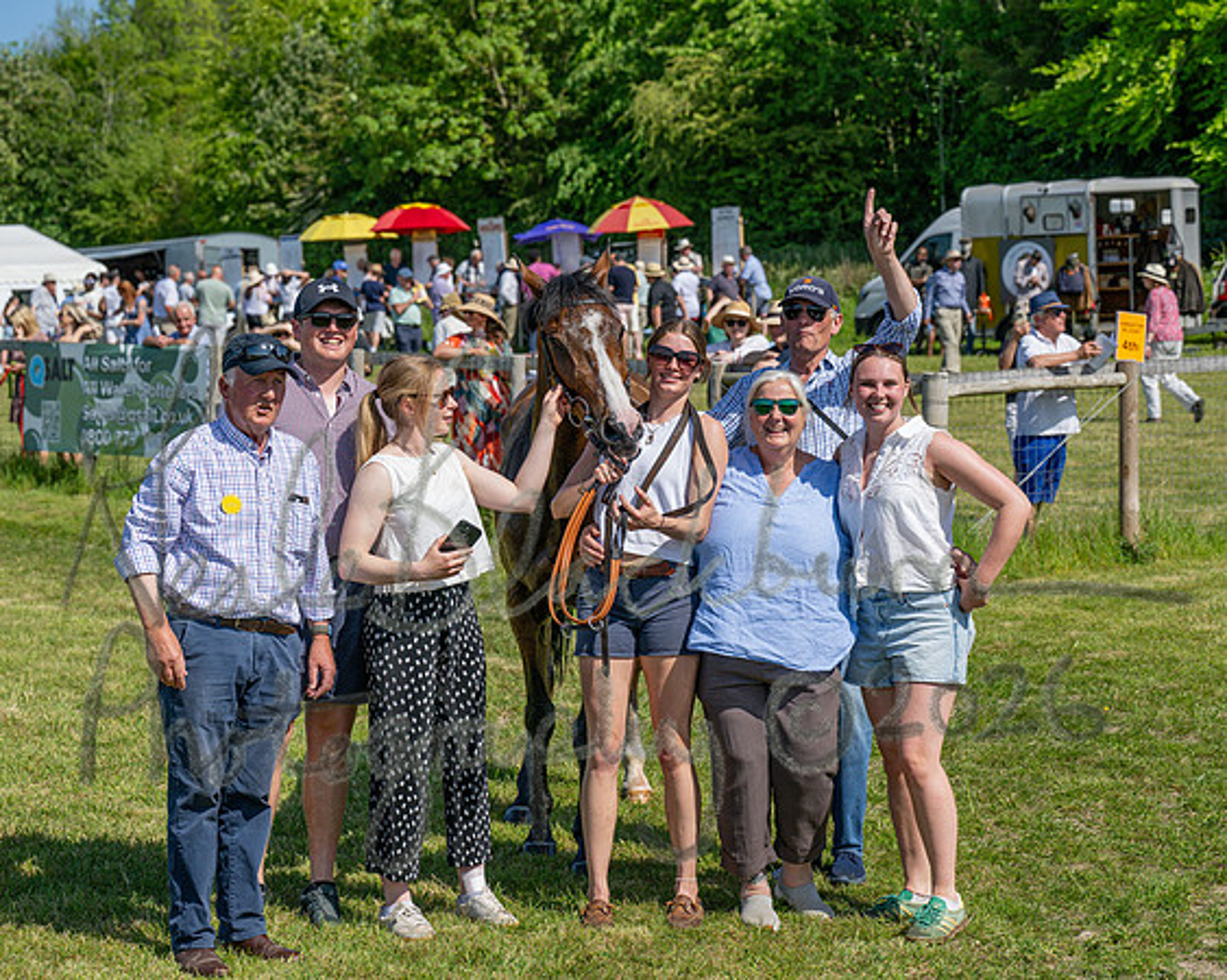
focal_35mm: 80
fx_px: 2904
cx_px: 614
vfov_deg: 19.2
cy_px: 490
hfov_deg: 23.9
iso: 400
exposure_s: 1/3200
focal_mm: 71
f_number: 5
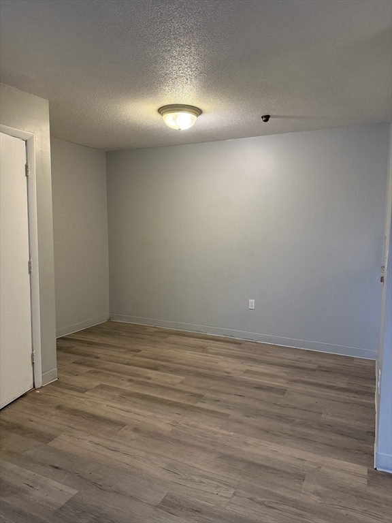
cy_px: 262
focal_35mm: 24
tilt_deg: -4.6
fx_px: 362
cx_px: 196
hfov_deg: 56.8
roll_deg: -0.5
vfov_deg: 71.6
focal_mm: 6.76
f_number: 1.78
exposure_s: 1/60
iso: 320
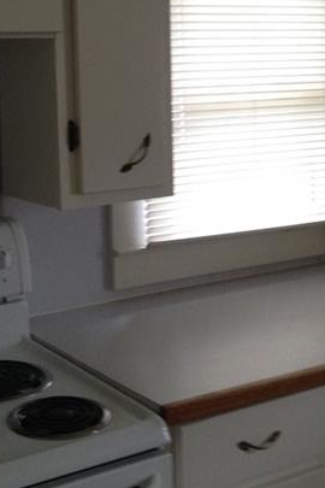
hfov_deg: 19.6
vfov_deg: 28.9
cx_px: 85
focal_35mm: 69
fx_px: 934
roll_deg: +1.6
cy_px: 139
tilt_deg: -4.4
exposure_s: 1/20
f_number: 2.4
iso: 160
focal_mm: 4.28
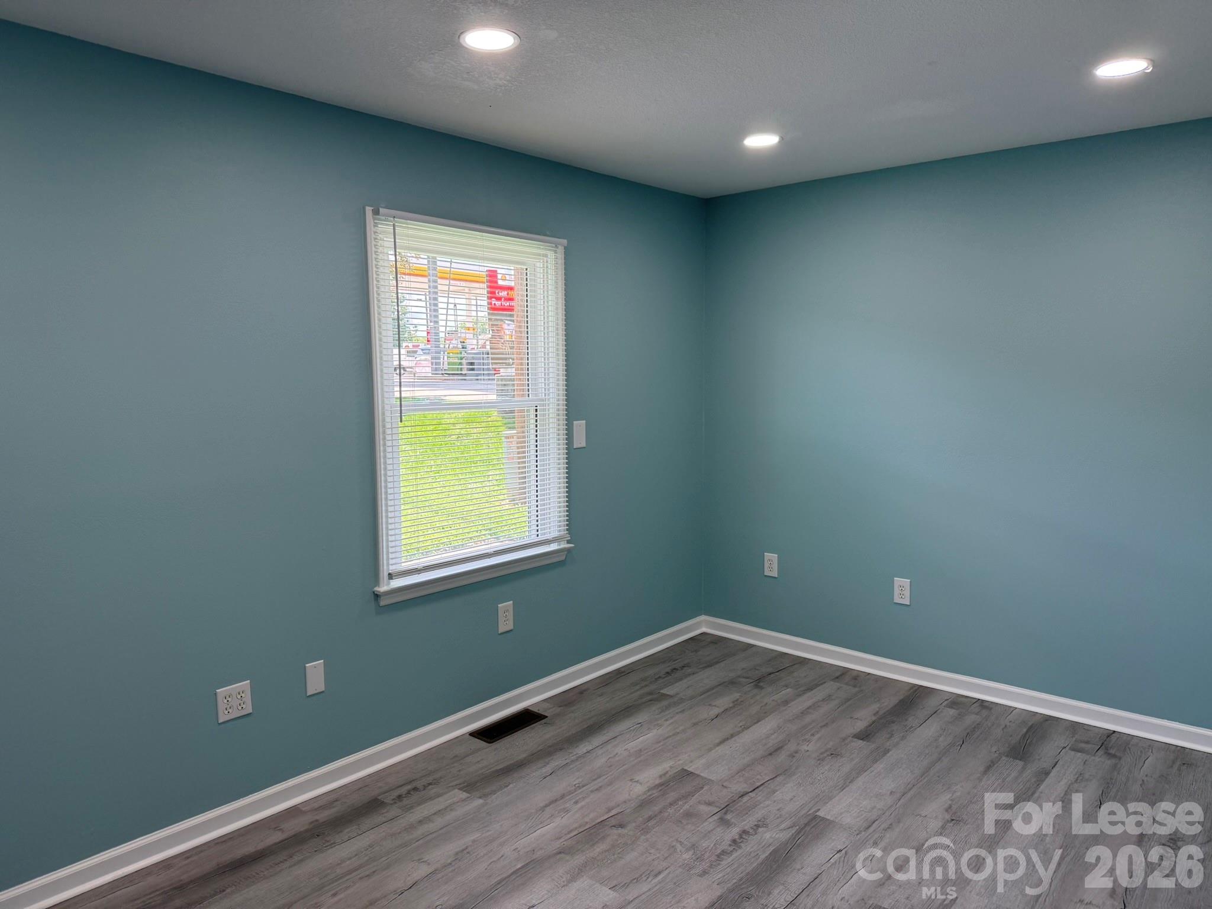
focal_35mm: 24
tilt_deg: -6.6
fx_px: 840
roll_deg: +0.6
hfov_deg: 71.6
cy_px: 454
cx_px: 606
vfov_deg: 56.8
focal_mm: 6.76
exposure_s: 1/233
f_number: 1.78
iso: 125
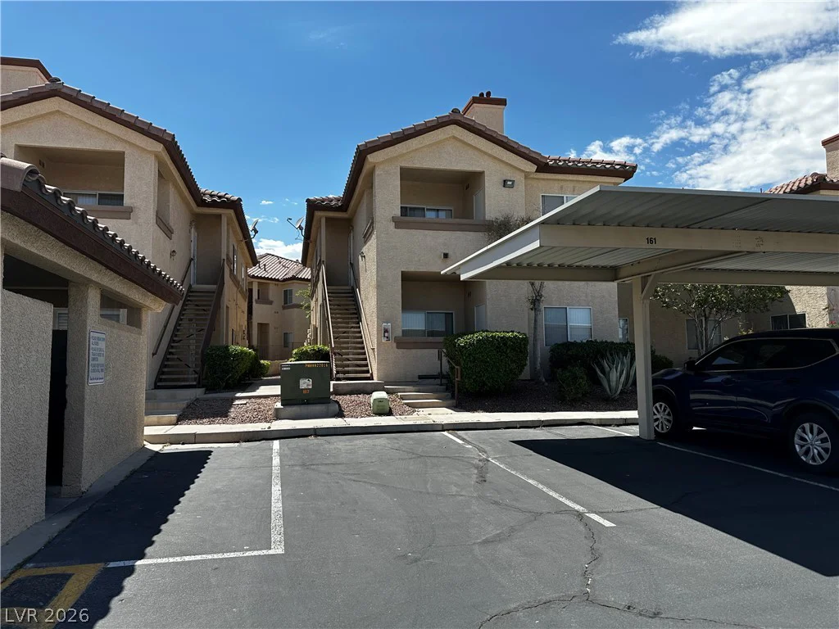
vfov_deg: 56.8
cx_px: 420
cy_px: 314
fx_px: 582
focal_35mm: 24
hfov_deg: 71.6
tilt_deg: +5.6
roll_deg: +0.7
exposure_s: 1/4348
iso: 80
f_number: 1.78
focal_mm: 6.86
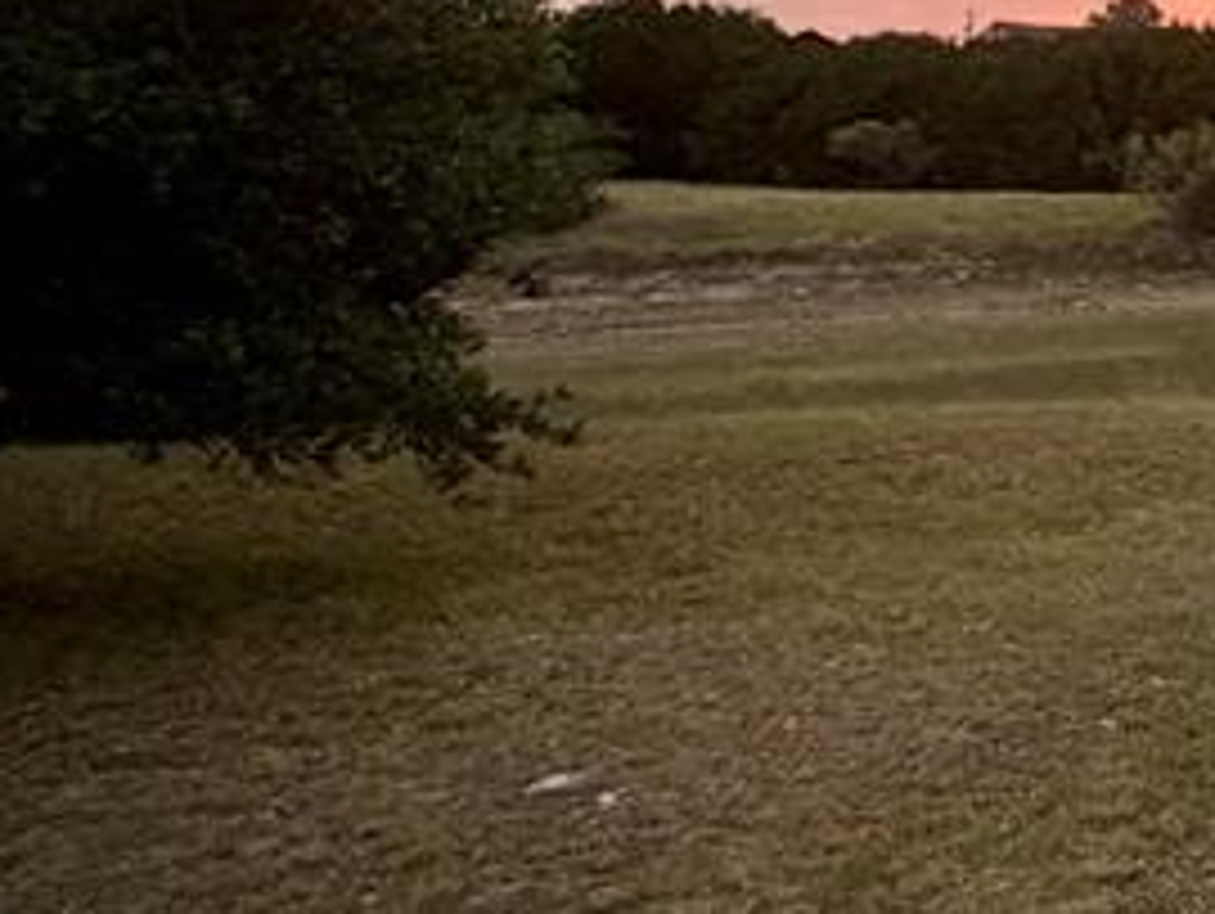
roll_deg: +0.5
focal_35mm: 53
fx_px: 1862
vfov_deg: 26.3
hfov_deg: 22.8
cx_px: 2115
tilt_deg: +2.8
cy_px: 27
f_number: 2.2
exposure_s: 1/121
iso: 200
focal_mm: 2.22
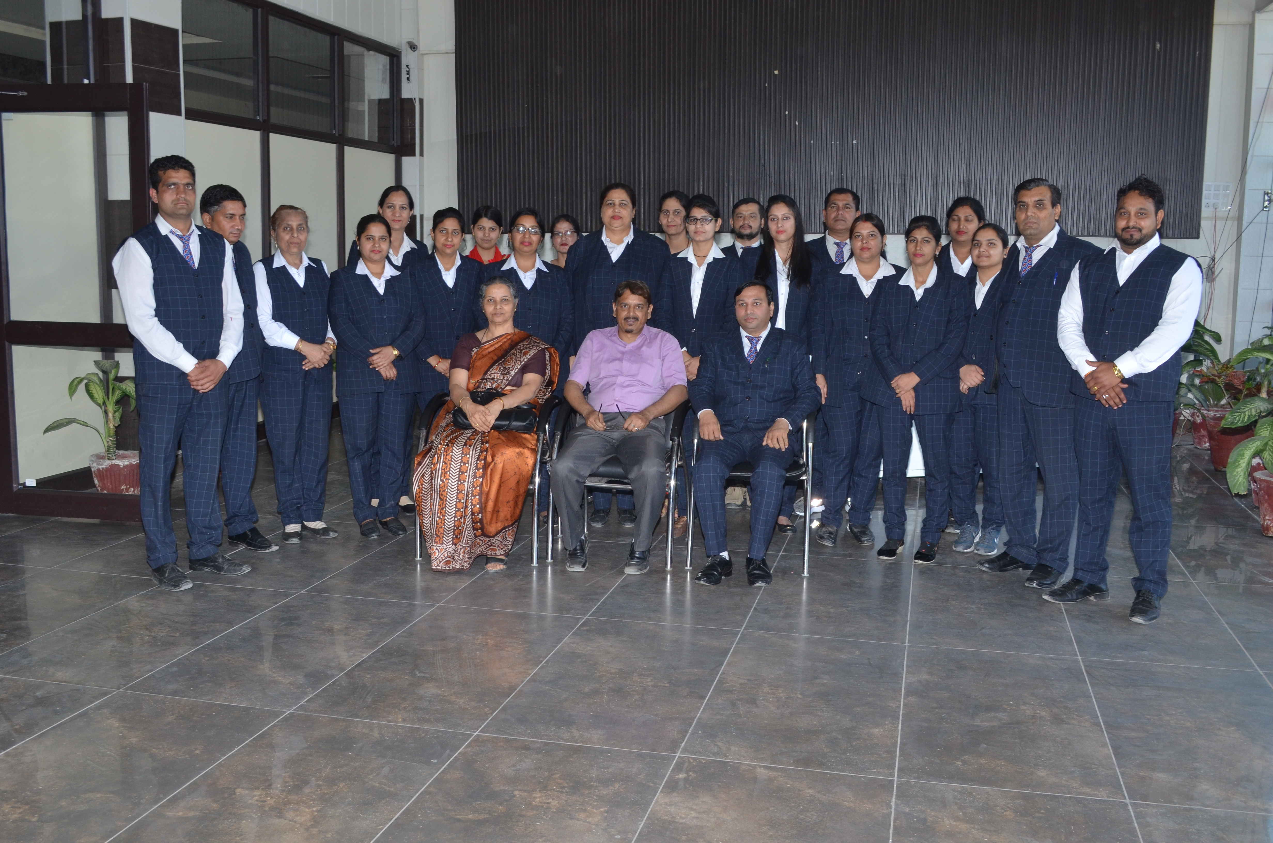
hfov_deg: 53.2
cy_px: 422
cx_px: 636
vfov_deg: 36.7
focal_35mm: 36
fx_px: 1270
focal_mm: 24
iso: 400
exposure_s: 1/125
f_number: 7.1
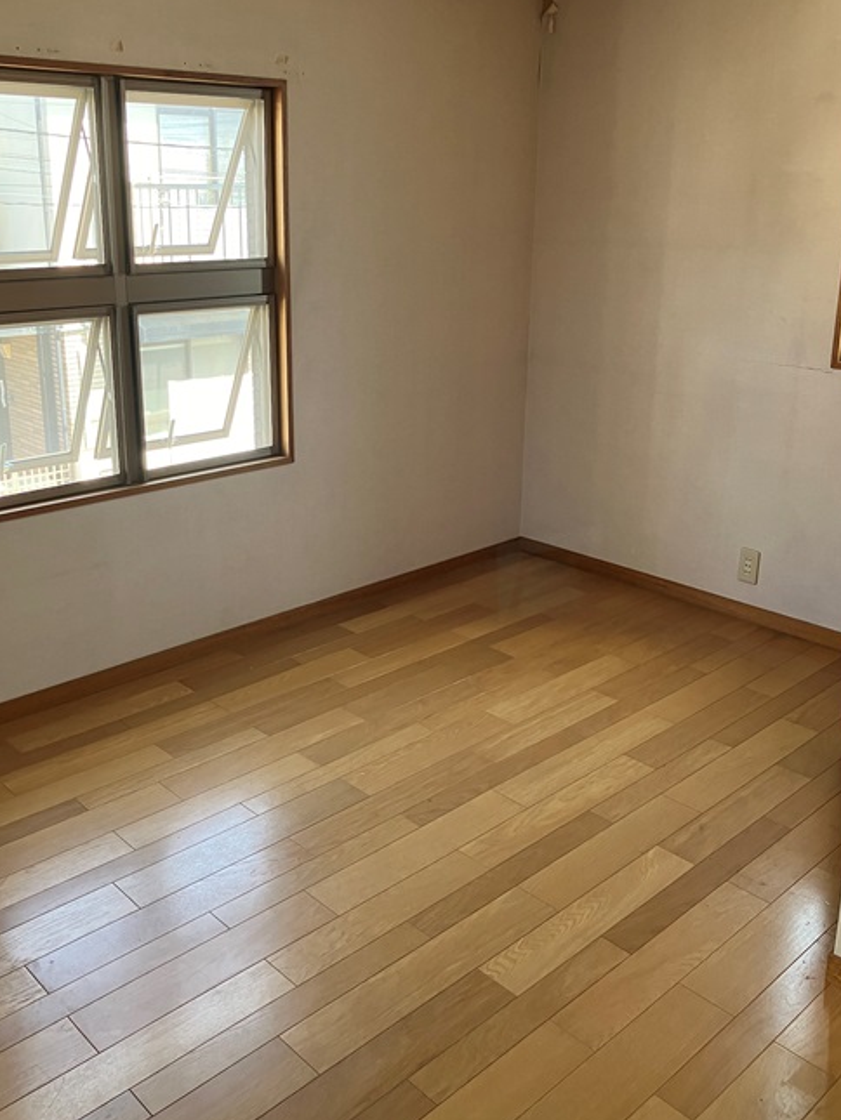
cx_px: 384
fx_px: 1069
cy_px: 498
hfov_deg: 42.9
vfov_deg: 55.2
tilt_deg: -15.7
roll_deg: -0.5
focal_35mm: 33
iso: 80
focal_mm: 3.99
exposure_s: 1/92
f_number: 1.8
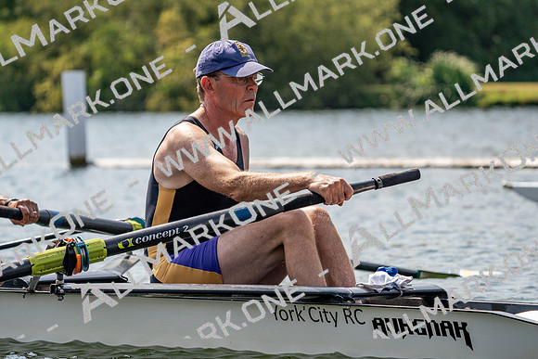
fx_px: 2989
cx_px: 269
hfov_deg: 10.3
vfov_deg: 6.9
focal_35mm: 200
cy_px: 180
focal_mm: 200
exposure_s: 1/1600
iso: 200
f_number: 5.6
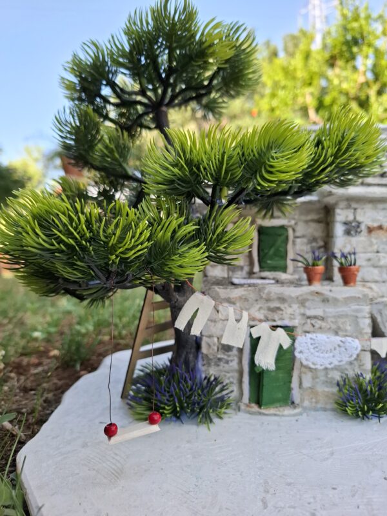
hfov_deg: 58.9
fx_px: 343
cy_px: 258
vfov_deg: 73.9
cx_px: 194
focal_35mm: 23
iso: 50
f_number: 1.8
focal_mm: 5.54
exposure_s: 1/318
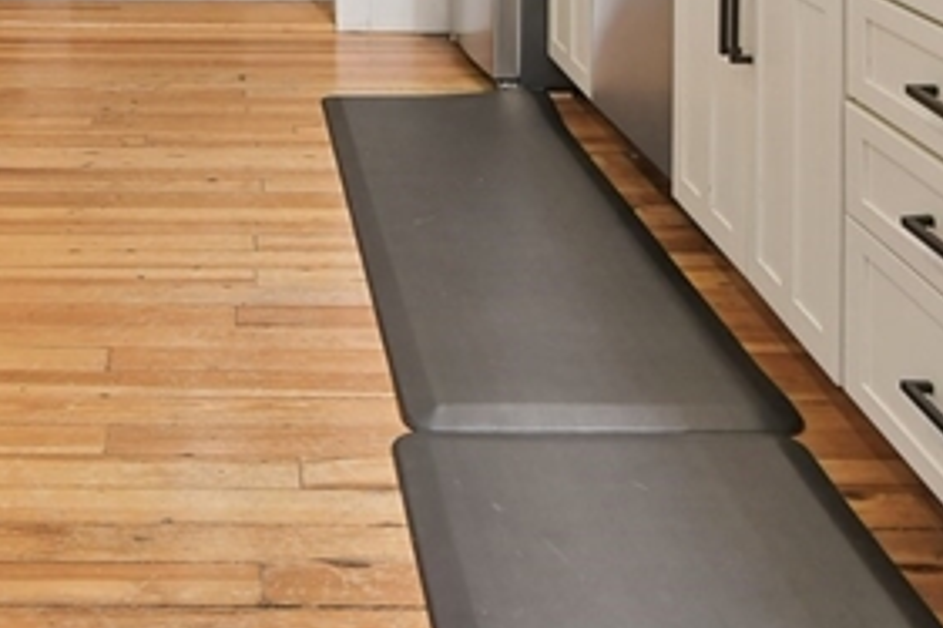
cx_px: 171
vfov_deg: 22.0
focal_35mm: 51
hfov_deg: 37.3
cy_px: -311
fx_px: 1335
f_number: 9
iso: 640
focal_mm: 14
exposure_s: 1/15
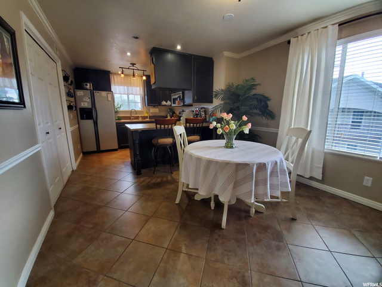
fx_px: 143
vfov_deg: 89.9
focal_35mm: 13
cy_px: 144
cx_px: 191
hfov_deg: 106.2
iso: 160
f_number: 2.2
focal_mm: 1.8
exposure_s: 1/59
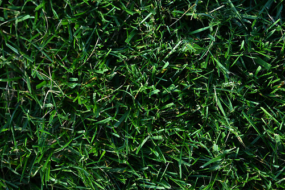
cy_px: 103
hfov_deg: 25.0
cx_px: 156
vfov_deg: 16.9
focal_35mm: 81
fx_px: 641
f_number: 3.2
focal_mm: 70
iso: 250
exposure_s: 1/1227
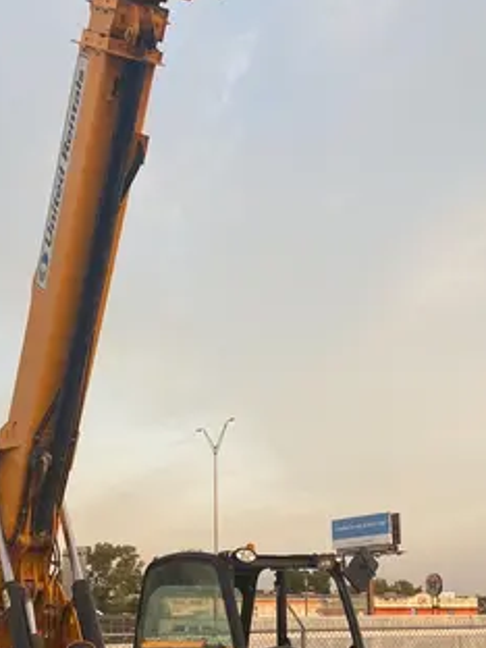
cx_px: 266
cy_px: 418
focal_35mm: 61
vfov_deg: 31.5
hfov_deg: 24.0
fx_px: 1142
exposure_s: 1/277
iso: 32
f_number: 1.8
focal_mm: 4.25
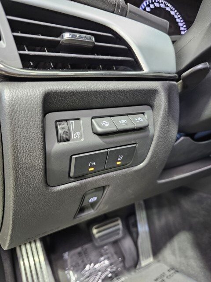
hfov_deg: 58.9
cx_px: 106
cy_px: 141
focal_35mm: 23
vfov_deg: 73.9
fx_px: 187
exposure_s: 1/25
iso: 500
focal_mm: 6.3
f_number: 1.7
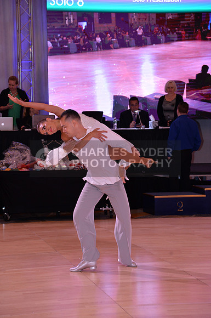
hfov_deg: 13.0
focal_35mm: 105
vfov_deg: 19.5
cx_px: 106
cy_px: 159
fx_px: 926
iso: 1600
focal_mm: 105
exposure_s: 1/250
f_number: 5
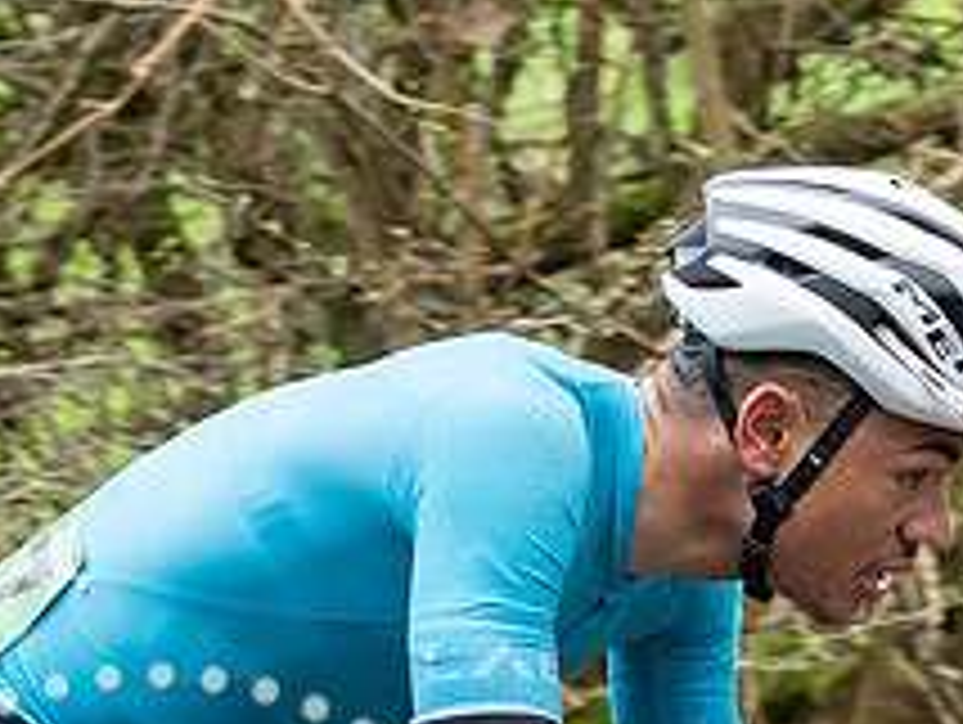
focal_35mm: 344
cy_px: 729
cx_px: 760
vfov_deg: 4.3
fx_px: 9581
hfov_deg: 5.7
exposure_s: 1/1000
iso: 1600
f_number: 3.5
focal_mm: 70
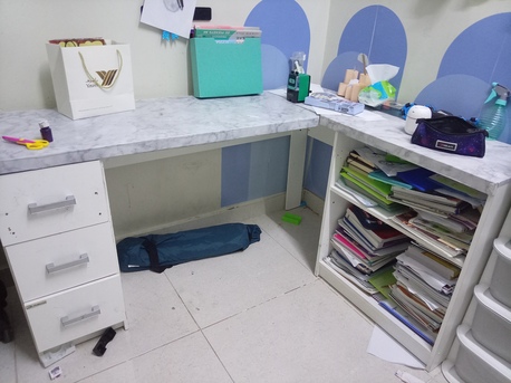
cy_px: 192
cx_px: 256
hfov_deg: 69.4
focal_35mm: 25
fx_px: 369
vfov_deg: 54.8
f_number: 1.8
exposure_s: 1/20
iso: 1362
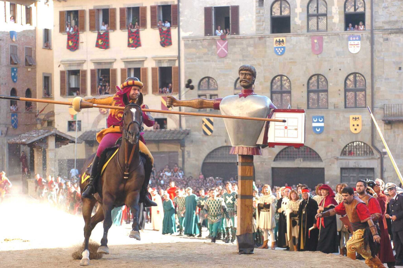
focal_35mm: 105
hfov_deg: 19.5
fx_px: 1174
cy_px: 134
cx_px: 202
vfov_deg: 13.0
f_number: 5.6
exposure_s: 1/125
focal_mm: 70
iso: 800
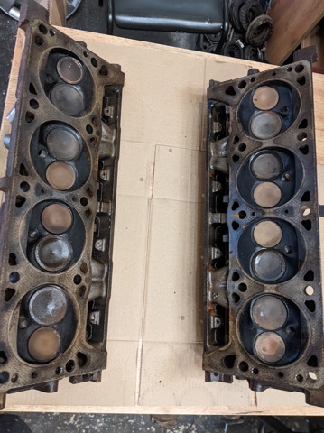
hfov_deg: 51.3
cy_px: 216
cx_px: 162
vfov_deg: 65.4
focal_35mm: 27
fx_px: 338
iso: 371
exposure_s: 1/25
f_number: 1.8
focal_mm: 4.44
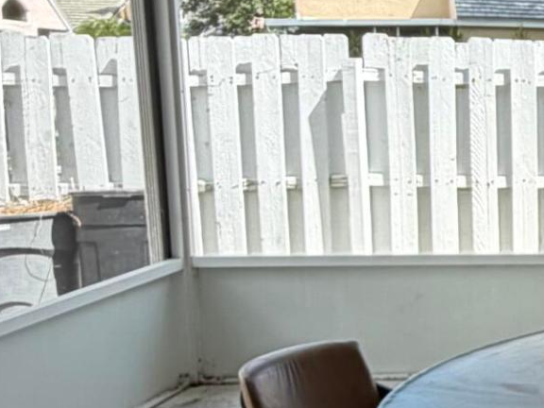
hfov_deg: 22.3
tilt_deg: -7.9
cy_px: 224
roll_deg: -0.2
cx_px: 842
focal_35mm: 70
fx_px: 1100
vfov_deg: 21.0
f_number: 2.2
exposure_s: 1/121
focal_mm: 2.22
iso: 100
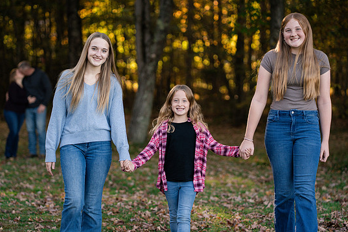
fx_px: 996
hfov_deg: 19.8
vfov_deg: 13.3
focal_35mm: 103
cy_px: 133
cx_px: 169
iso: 320
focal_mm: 85
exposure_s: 1/1000
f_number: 2.2
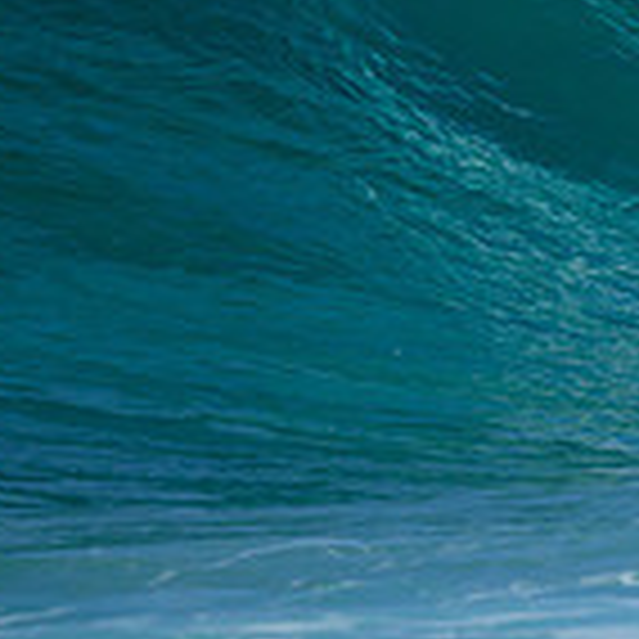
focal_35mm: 3829
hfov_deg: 0.5
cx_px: 1691
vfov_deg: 0.5
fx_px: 79968
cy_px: -264
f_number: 6.3
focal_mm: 800
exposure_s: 1/2500
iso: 450
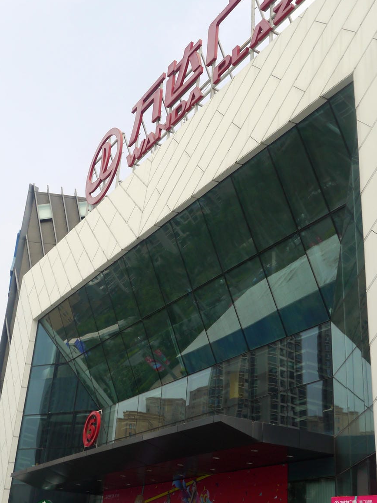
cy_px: 253
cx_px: 203
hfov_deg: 30.9
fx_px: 682
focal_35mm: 47
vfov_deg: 40.4
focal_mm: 17
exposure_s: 1/400
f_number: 8
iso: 160
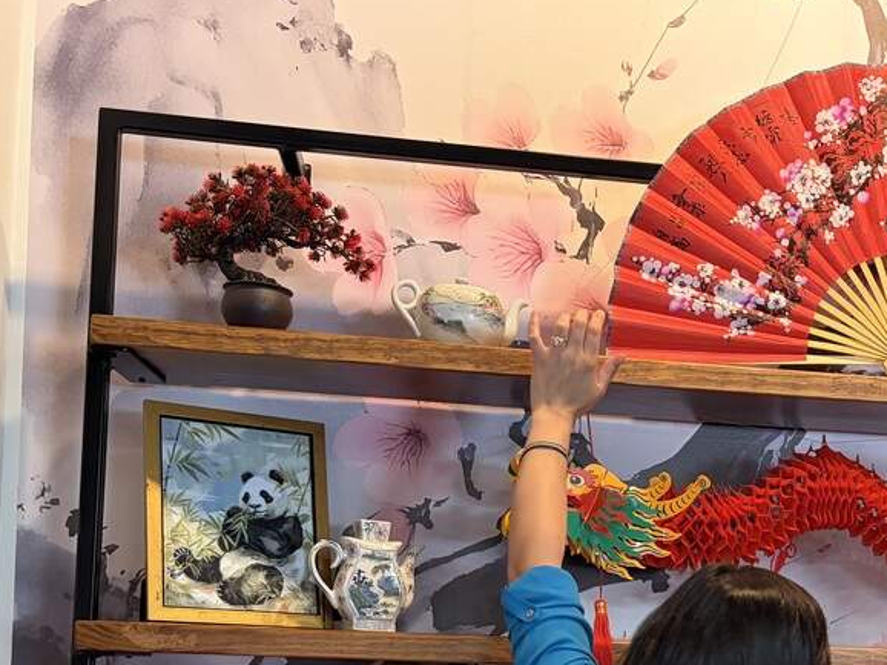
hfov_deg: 34.2
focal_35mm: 54
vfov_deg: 26.1
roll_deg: -0.5
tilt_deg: +3.1
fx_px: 1383
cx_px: 743
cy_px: 608
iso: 320
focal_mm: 5.96
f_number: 1.6
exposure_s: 1/60
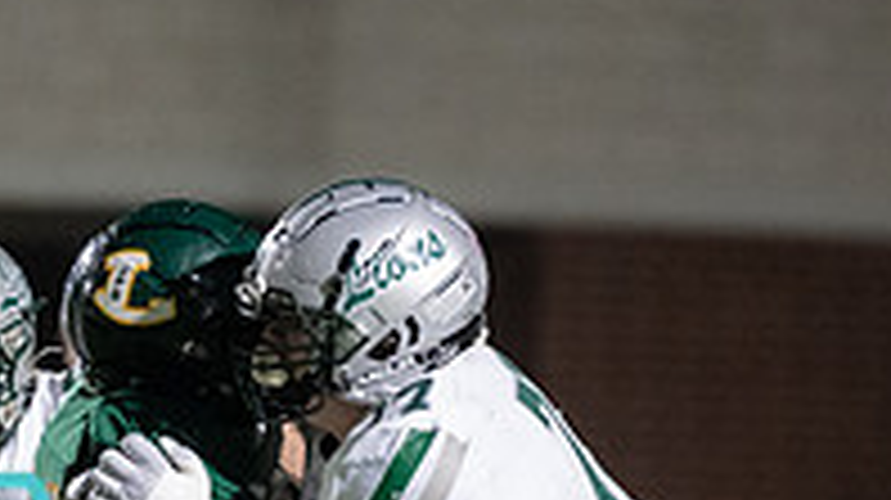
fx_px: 21128
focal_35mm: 895
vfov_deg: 1.4
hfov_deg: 2.4
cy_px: 653
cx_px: 411
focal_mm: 200
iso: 4000
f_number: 2.8
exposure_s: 1/1250
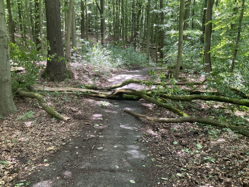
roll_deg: +2.0
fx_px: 209
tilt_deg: -13.1
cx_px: 124
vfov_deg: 48.2
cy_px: 94
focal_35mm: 29
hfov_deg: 61.7
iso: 80
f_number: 1.8
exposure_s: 1/60
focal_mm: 3
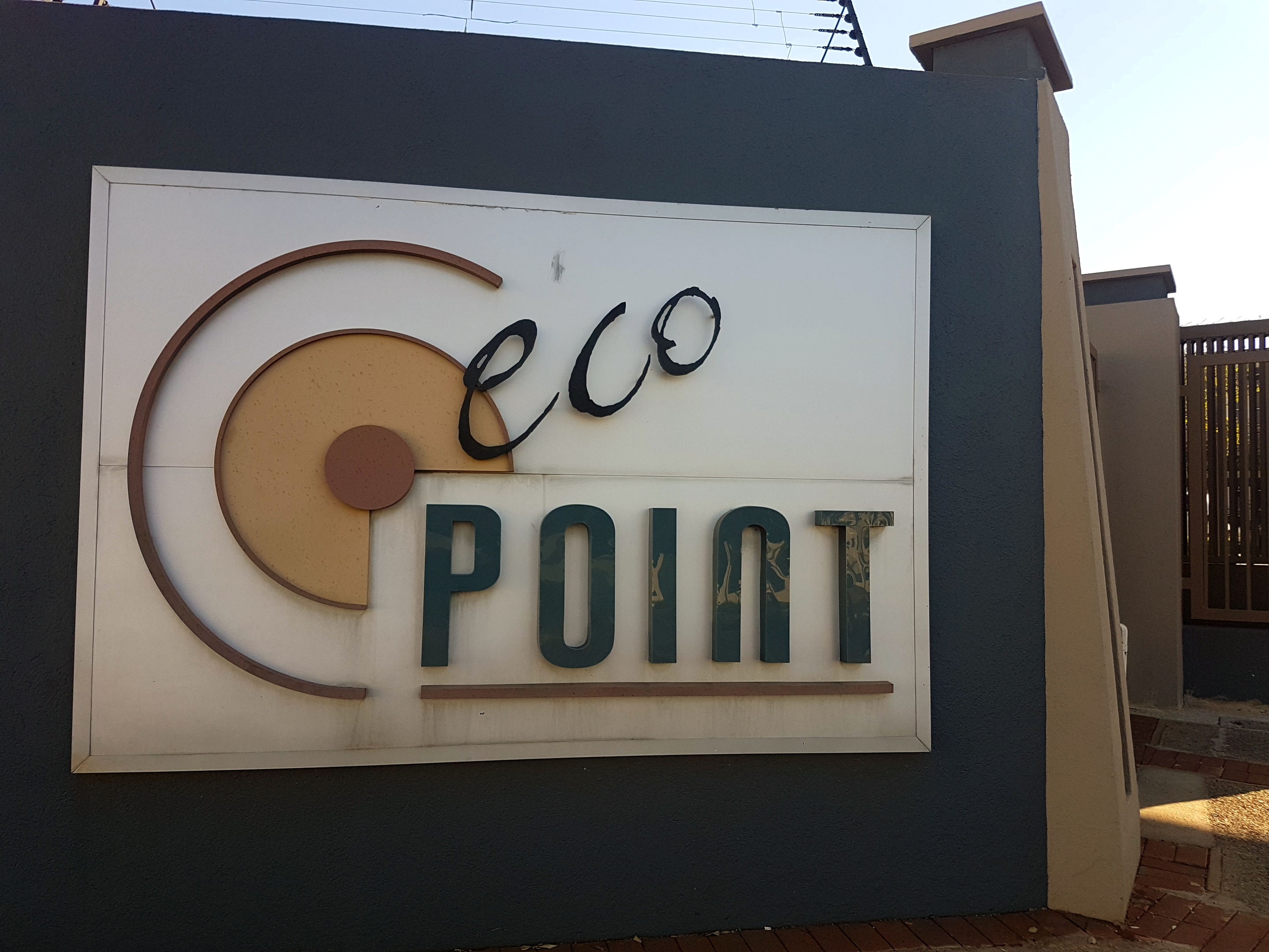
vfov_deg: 53.1
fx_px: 953
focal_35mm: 26
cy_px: 476
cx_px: 634
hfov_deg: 67.3
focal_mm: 4.2
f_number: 1.7
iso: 40
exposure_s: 1/910
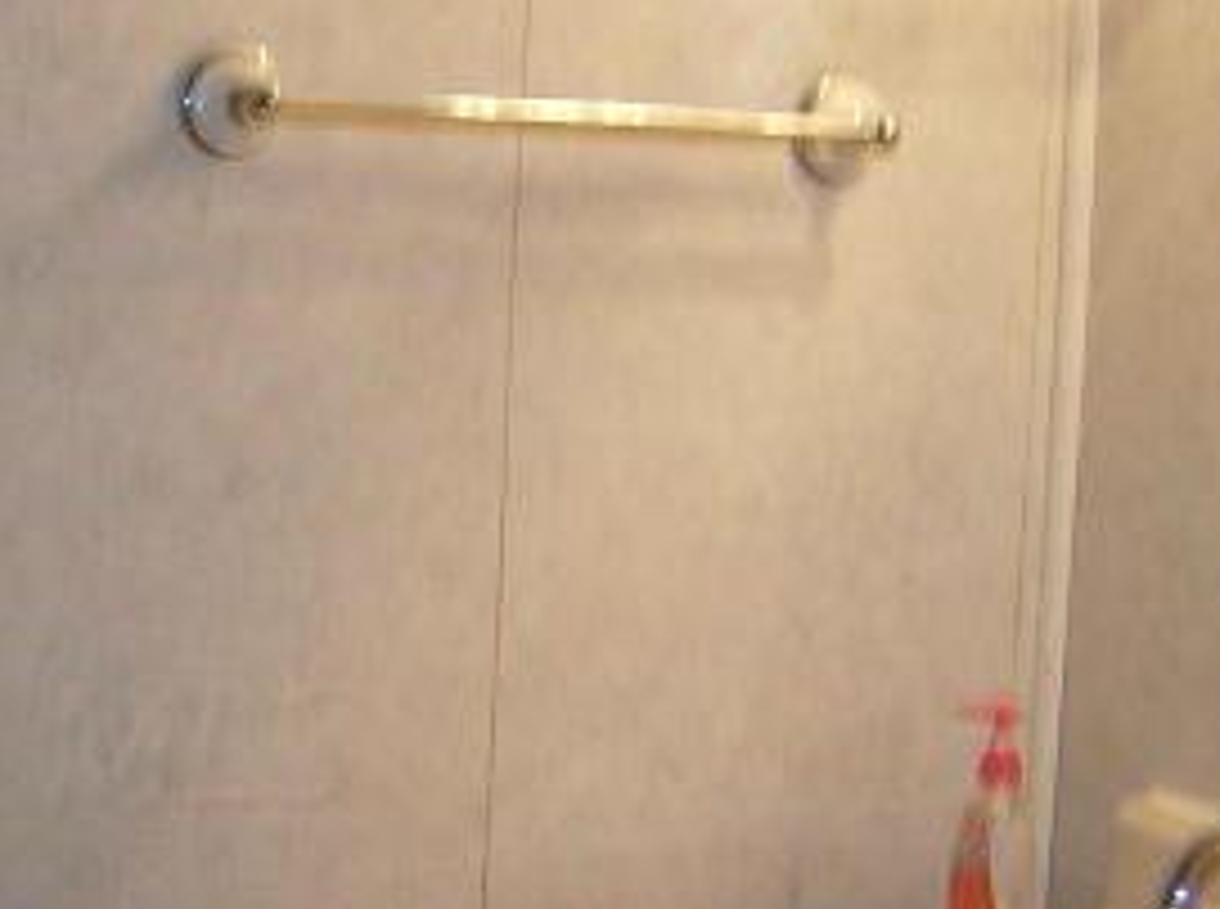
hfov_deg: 22.4
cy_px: 742
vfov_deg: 17.1
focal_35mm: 85
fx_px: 2989
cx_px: 63
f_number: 2.8
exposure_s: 1/60
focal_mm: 6
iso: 200
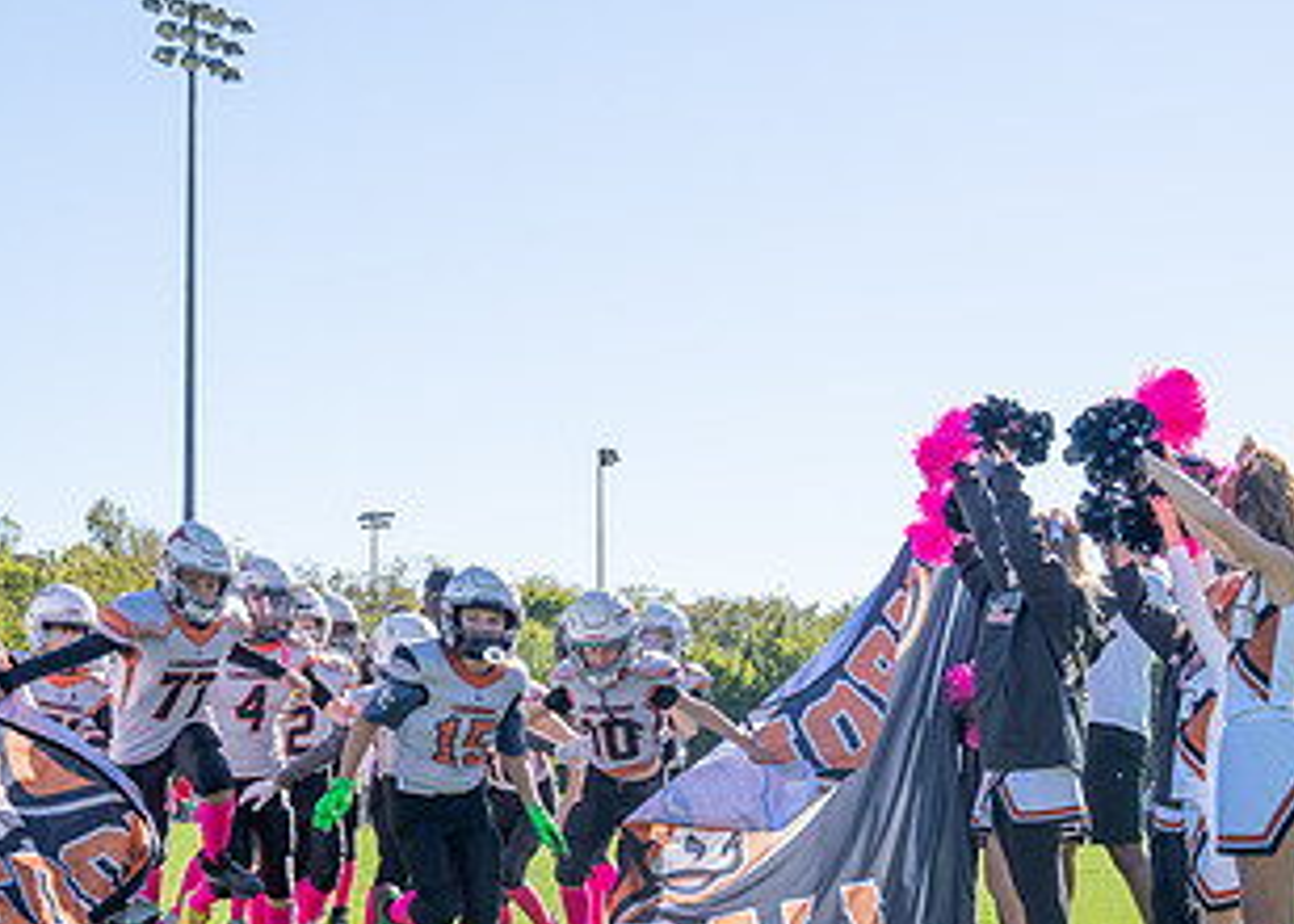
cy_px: 712
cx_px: 448
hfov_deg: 25.6
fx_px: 2830
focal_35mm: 77
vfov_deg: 18.4
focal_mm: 31.4
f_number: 4
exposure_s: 1/2500
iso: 250
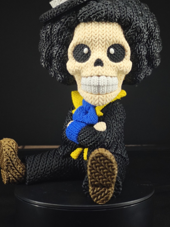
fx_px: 393
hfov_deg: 24.4
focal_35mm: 60
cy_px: 97
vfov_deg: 32.1
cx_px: 95
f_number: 1.9
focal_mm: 7.1
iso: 1000
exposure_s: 1/100
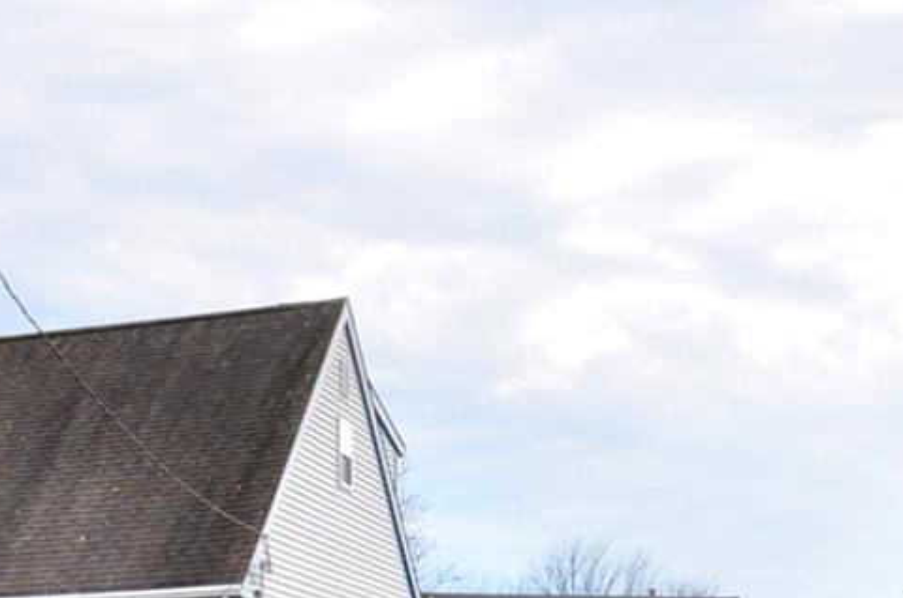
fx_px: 1602
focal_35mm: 64
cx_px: 271
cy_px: 606
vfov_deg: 20.4
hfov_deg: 31.1
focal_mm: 20
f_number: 8
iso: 320
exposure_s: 1/250
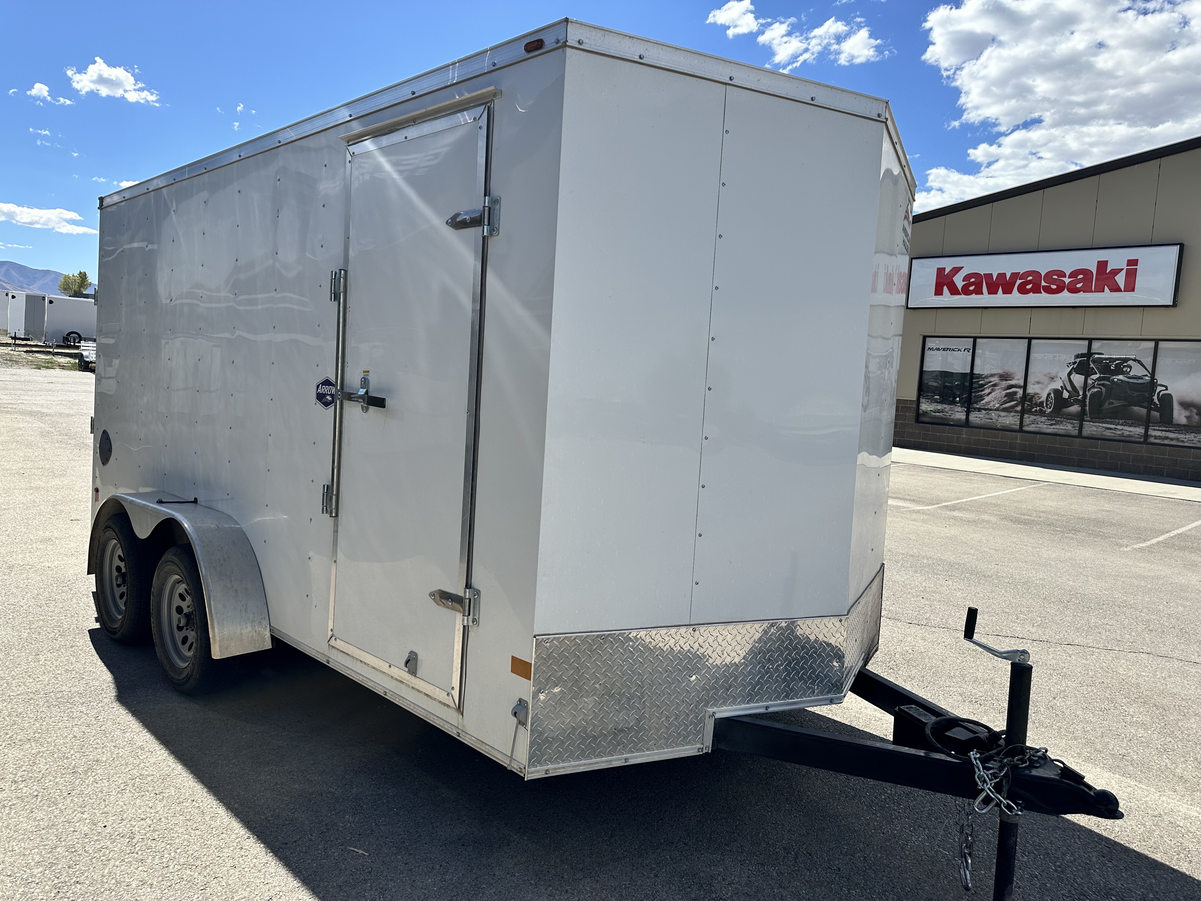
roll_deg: -3.9
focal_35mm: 24
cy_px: 450
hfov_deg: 71.6
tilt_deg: -5.3
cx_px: 600
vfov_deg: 56.8
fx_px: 833
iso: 80
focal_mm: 6.86
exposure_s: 1/4762
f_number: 1.78
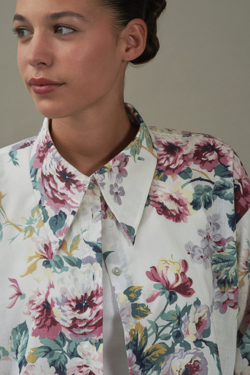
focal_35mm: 122
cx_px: 106
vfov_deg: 16.8
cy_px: 167
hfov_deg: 11.2
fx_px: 1269
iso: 200
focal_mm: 105
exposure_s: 1/160
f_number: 11
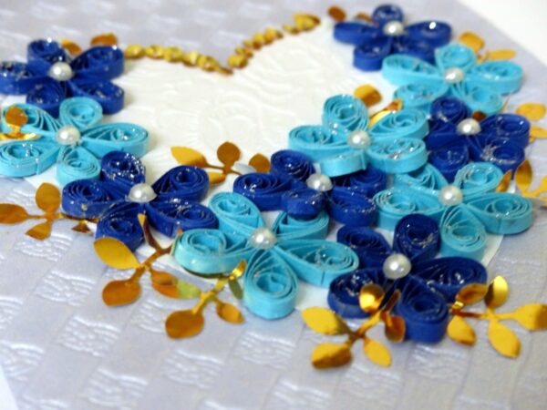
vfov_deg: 22.3
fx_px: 1043
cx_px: 274
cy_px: 205
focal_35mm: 66
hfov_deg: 29.4
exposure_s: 1/10
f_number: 2.8
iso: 400
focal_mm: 11.9
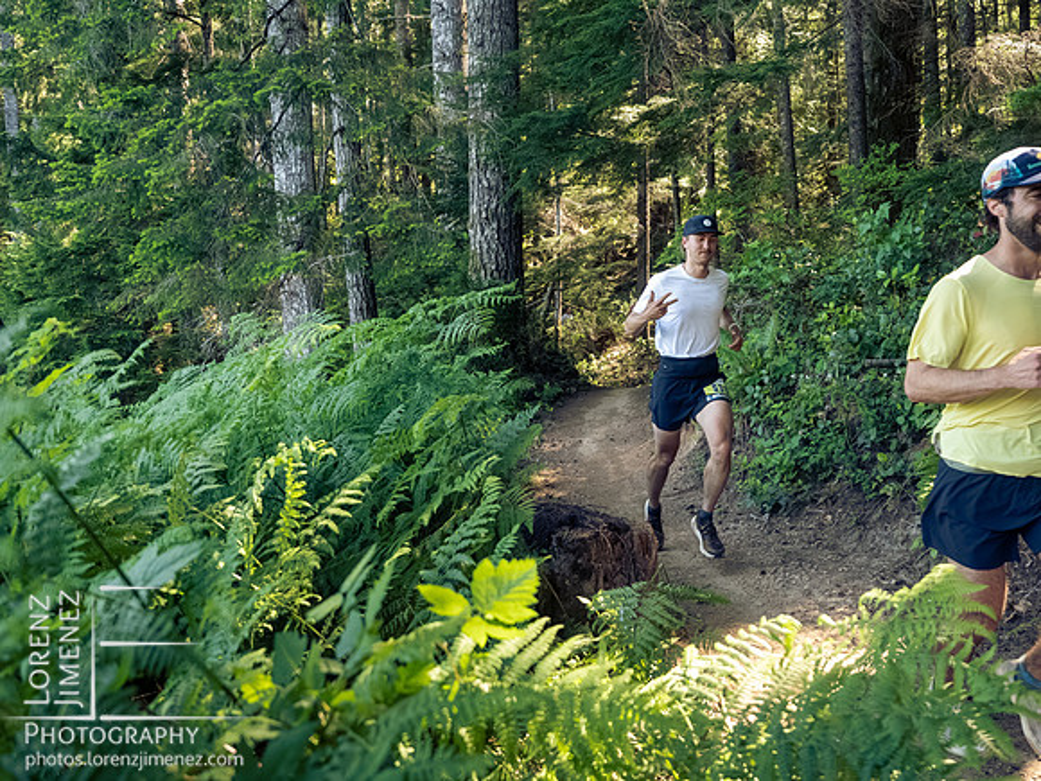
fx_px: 902
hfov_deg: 60.0
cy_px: 390
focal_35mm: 30
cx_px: 520
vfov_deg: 46.8
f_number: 2.8
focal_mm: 15
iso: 4000
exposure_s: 1/1000
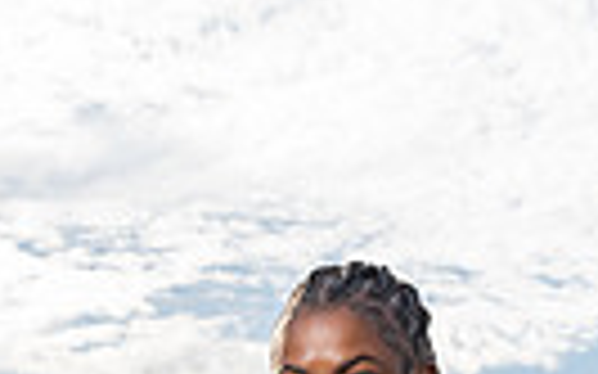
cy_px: 973
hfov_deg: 15.1
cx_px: 369
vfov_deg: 8.5
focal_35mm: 138
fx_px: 2248
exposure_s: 1/250
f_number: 9
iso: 160
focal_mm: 40
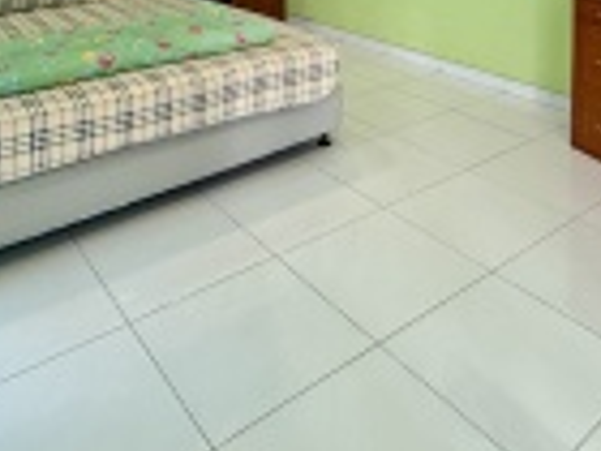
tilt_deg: -1.6
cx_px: 331
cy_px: -99
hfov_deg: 51.3
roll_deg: -0.2
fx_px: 625
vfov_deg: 32.3
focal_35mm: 36
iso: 320
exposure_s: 1/50
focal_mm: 2.22
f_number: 2.2
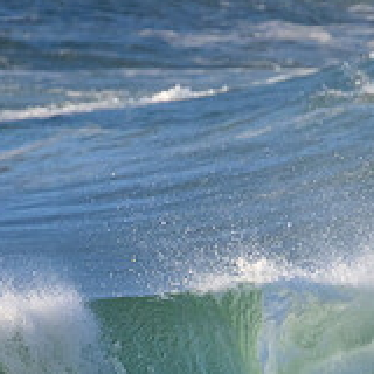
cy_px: 441
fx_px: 30070
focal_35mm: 2460
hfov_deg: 0.7
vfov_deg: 0.7
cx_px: 290
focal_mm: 800
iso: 2500
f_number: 11
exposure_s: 1/2000
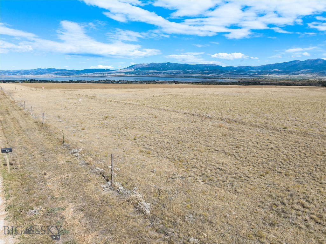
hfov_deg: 71.6
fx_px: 226
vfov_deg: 56.8
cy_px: 122
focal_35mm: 24
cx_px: 163
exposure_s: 1/200
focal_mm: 12.29
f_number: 2.8
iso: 100
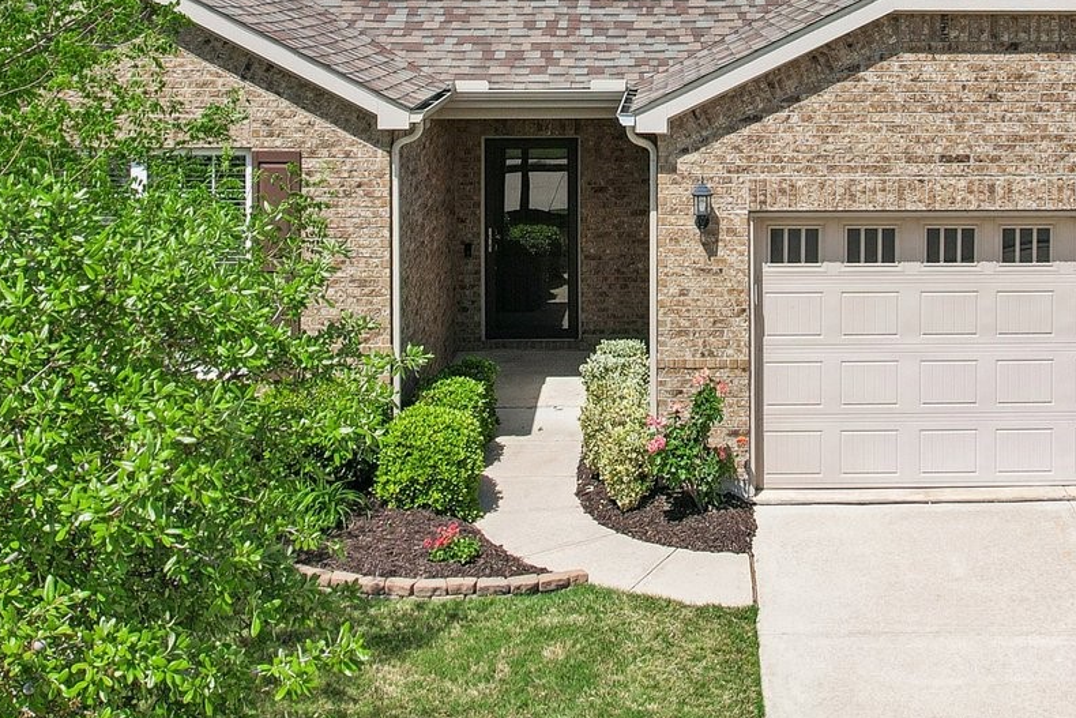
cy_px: -46
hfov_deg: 34.6
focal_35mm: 57
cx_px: 750
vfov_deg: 22.6
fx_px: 1704
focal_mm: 8.4
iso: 100
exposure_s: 1/2000
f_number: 2.8
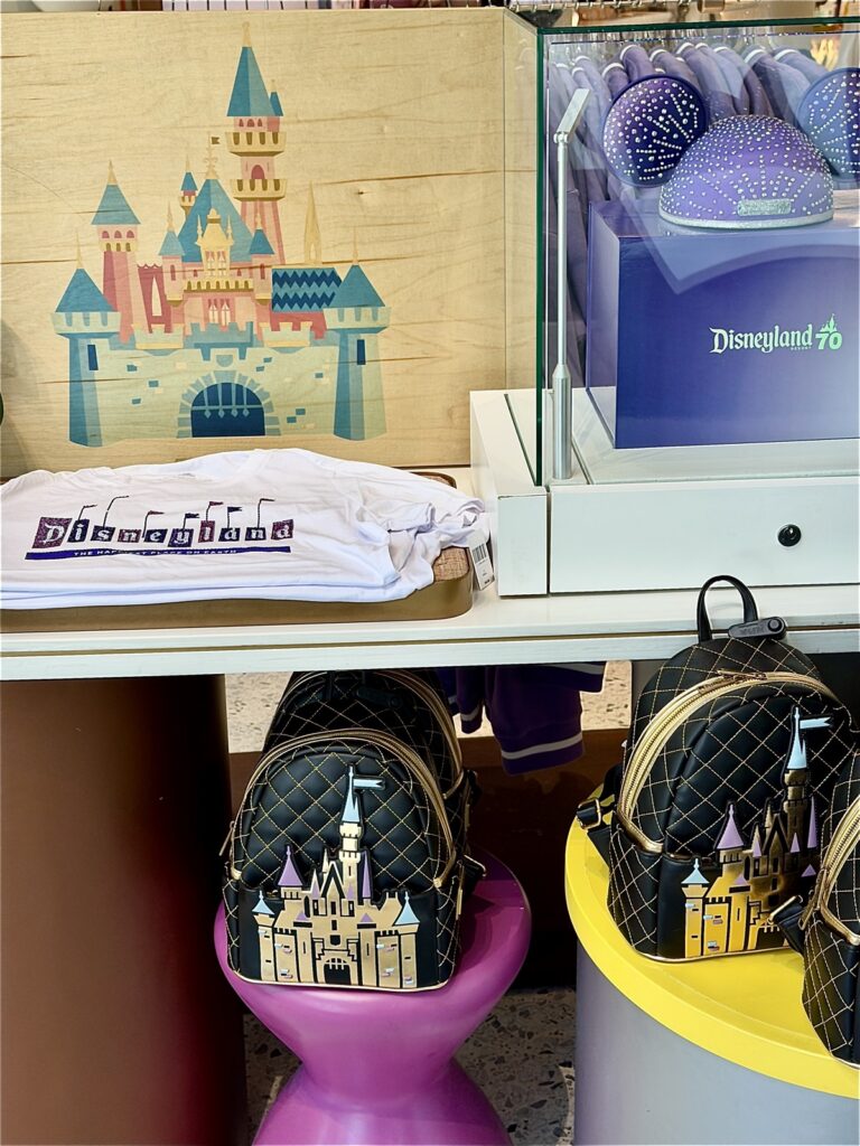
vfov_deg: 39.7
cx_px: 430
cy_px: 573
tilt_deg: -22.1
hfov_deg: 30.3
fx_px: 1590
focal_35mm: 48
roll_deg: +0.4
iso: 50
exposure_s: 1/206
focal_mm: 6.76
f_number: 1.78
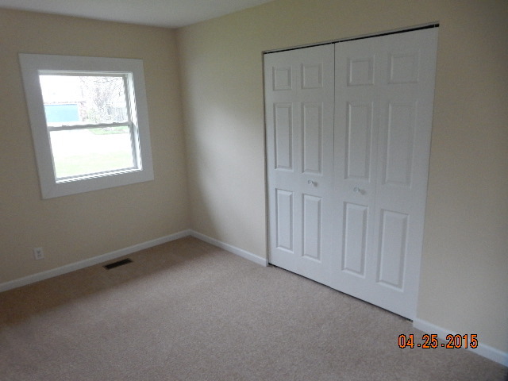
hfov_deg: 69.4
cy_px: 190
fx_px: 367
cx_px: 254
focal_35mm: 25
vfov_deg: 54.9
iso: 400
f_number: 3.7
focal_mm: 4.5
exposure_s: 1/50
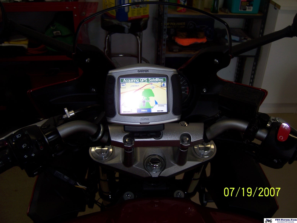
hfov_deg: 51.4
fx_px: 309
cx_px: 148
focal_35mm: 36
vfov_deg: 39.7
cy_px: 112
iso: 80
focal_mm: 6.2
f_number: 2.8
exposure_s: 1/60
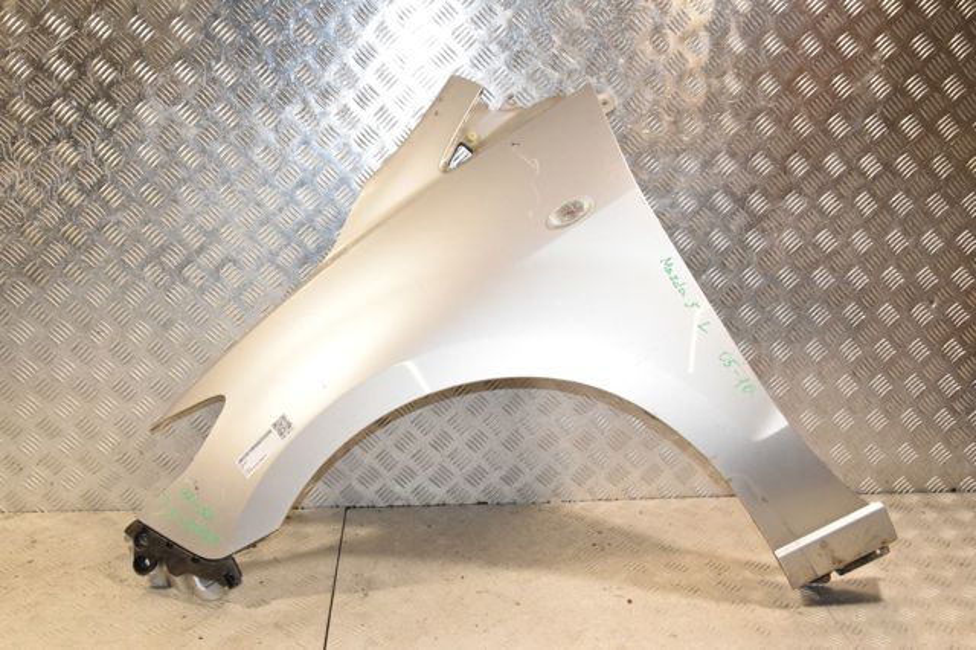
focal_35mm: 38
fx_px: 1016
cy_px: 325
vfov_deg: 35.5
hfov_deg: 51.3
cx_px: 488
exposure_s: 1/200
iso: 1600
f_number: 9
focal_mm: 25
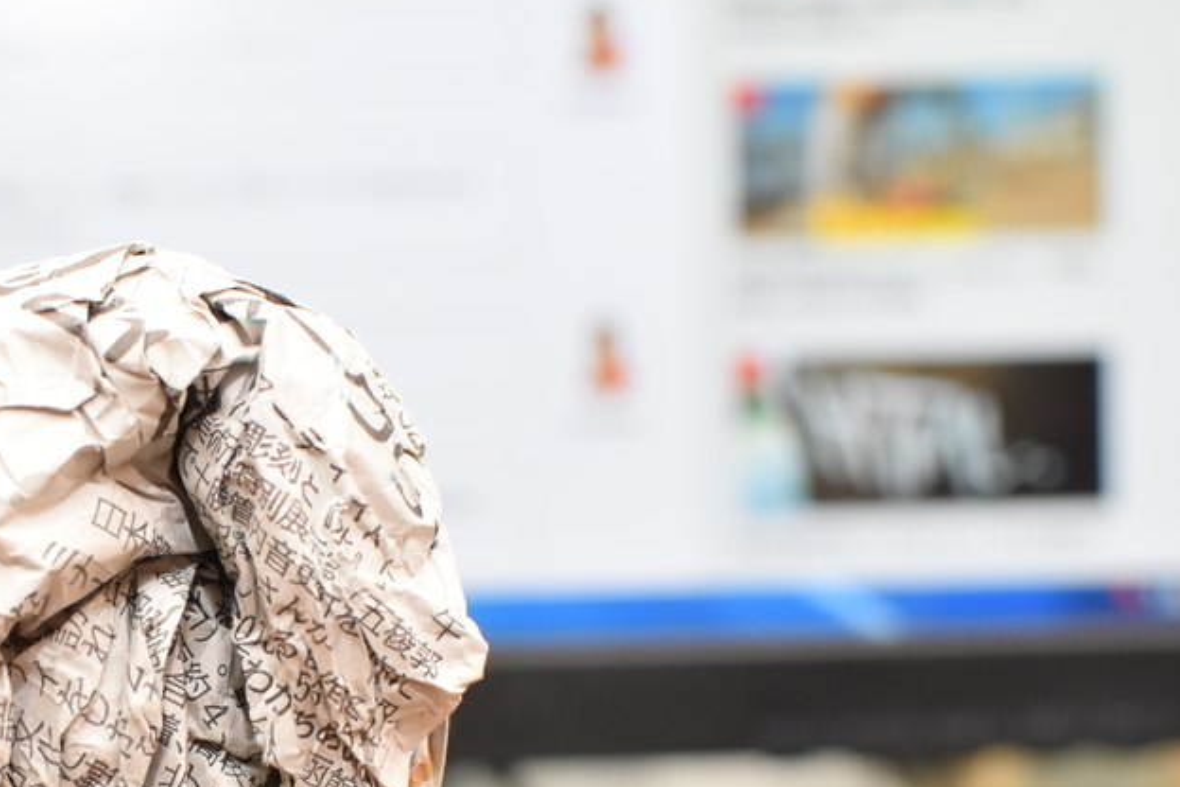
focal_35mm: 101
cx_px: 146
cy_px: 736
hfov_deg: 19.9
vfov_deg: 13.4
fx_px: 3309
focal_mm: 35
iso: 800
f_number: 4.5
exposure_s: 1/80
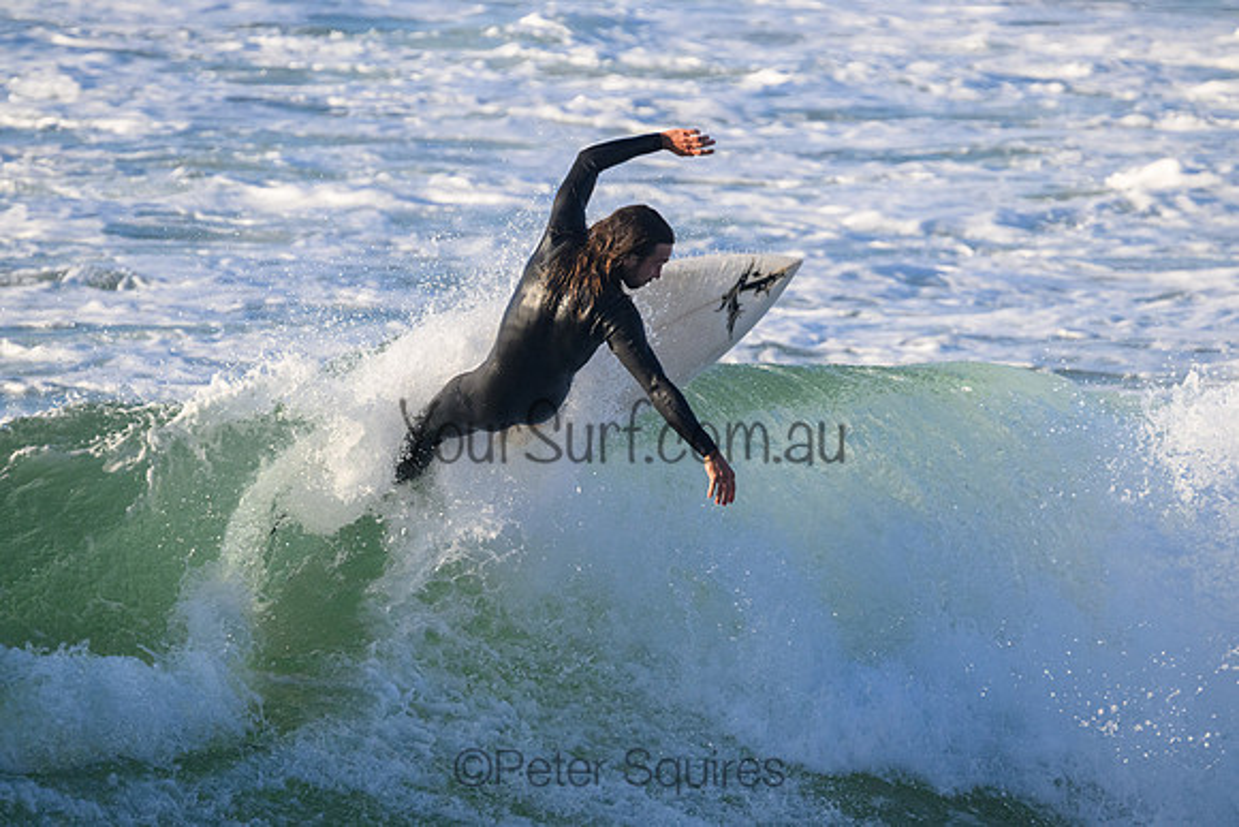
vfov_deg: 2.2
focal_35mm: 620
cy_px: 414
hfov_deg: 3.3
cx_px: 620
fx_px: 21342
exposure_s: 1/2000
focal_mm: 620
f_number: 11
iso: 2500
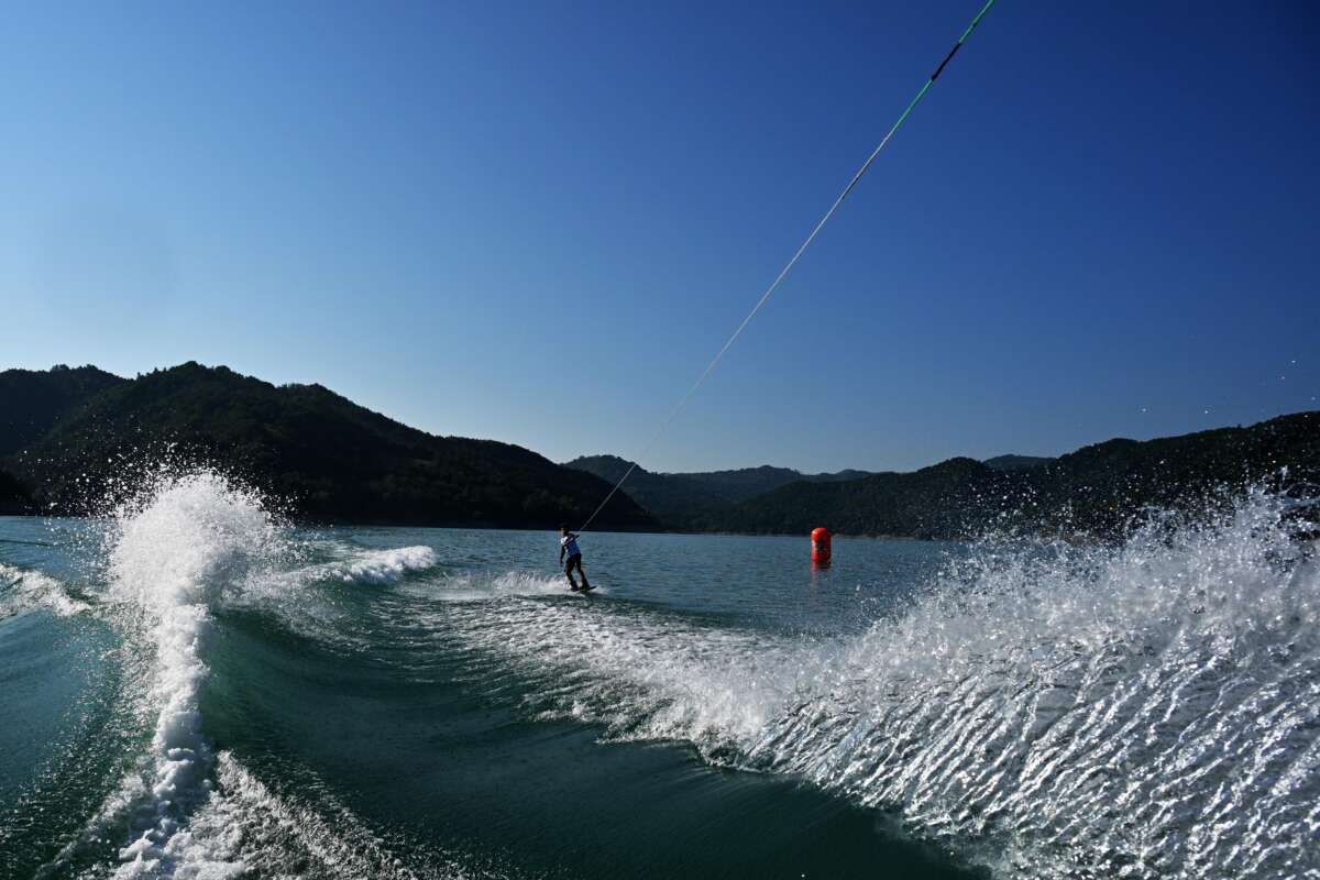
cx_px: 660
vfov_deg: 53.1
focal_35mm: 24
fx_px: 880
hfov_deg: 73.7
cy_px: 440
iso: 400
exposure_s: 1/8000
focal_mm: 24
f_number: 5.6
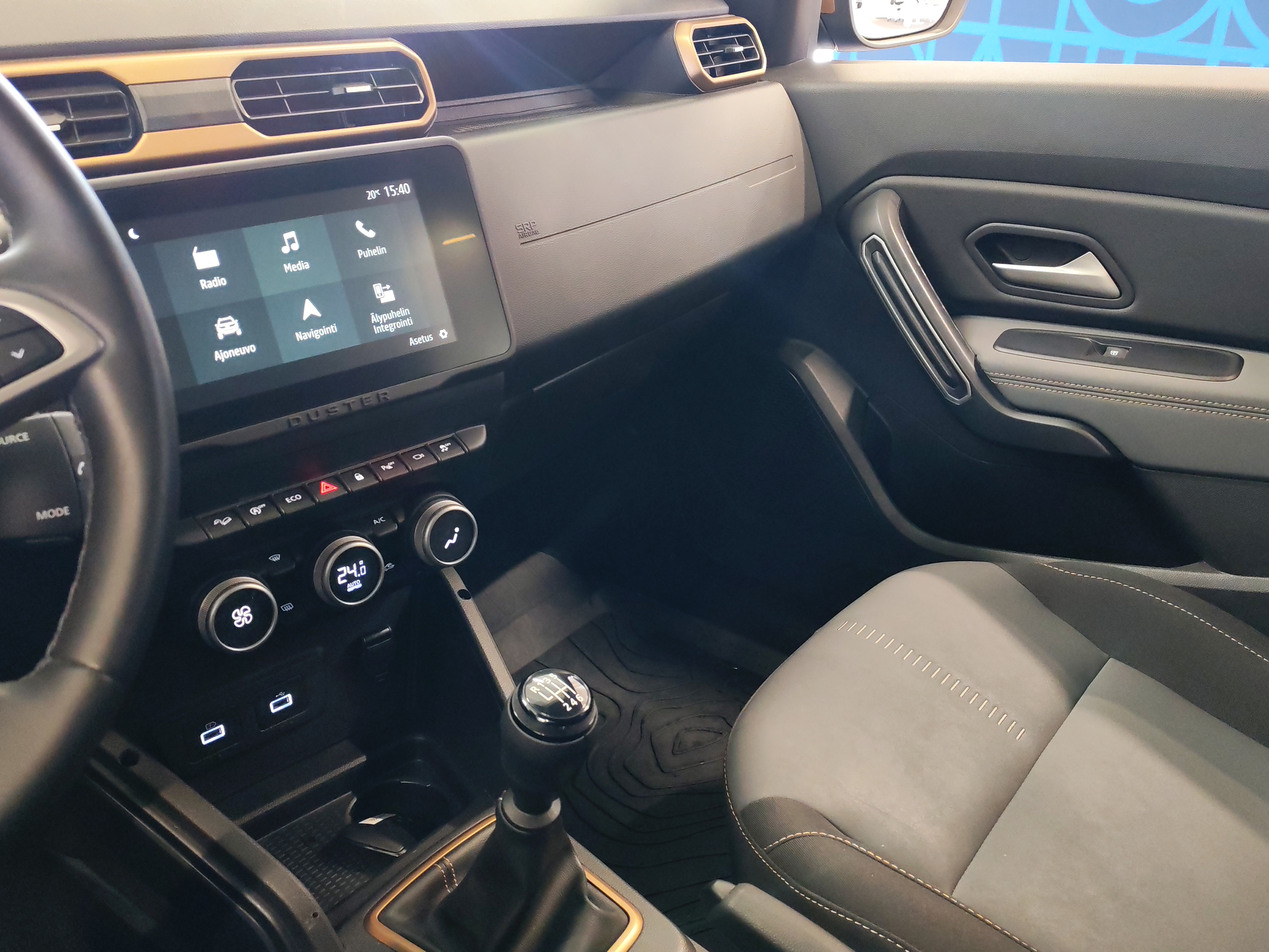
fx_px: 1173
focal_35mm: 32
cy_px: 479
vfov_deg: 44.2
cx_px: 647
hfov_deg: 56.8
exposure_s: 1/50
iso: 2000
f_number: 1.9
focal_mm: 6.12
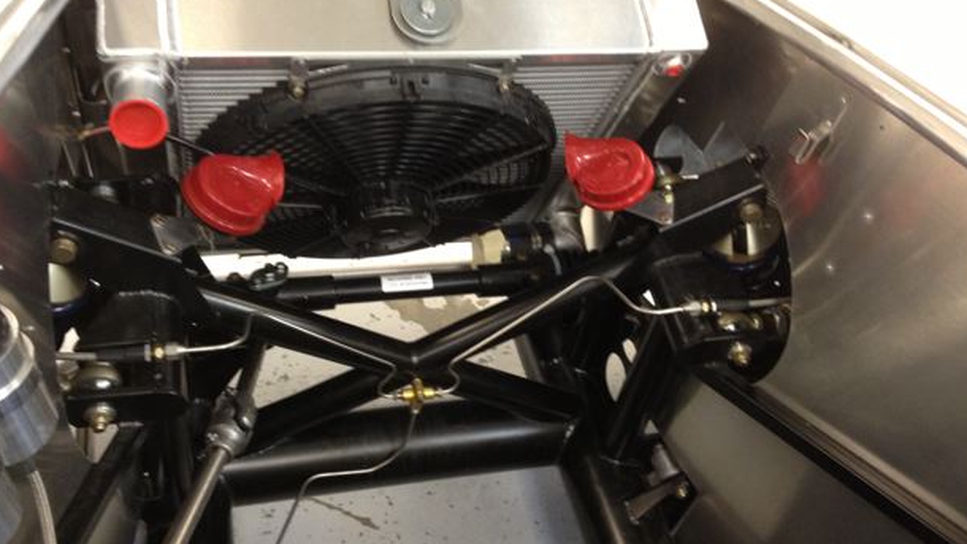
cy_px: 268
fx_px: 1026
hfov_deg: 50.5
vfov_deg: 29.7
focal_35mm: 40
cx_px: 474
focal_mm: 4.28
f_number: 2.4
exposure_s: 1/20
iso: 200
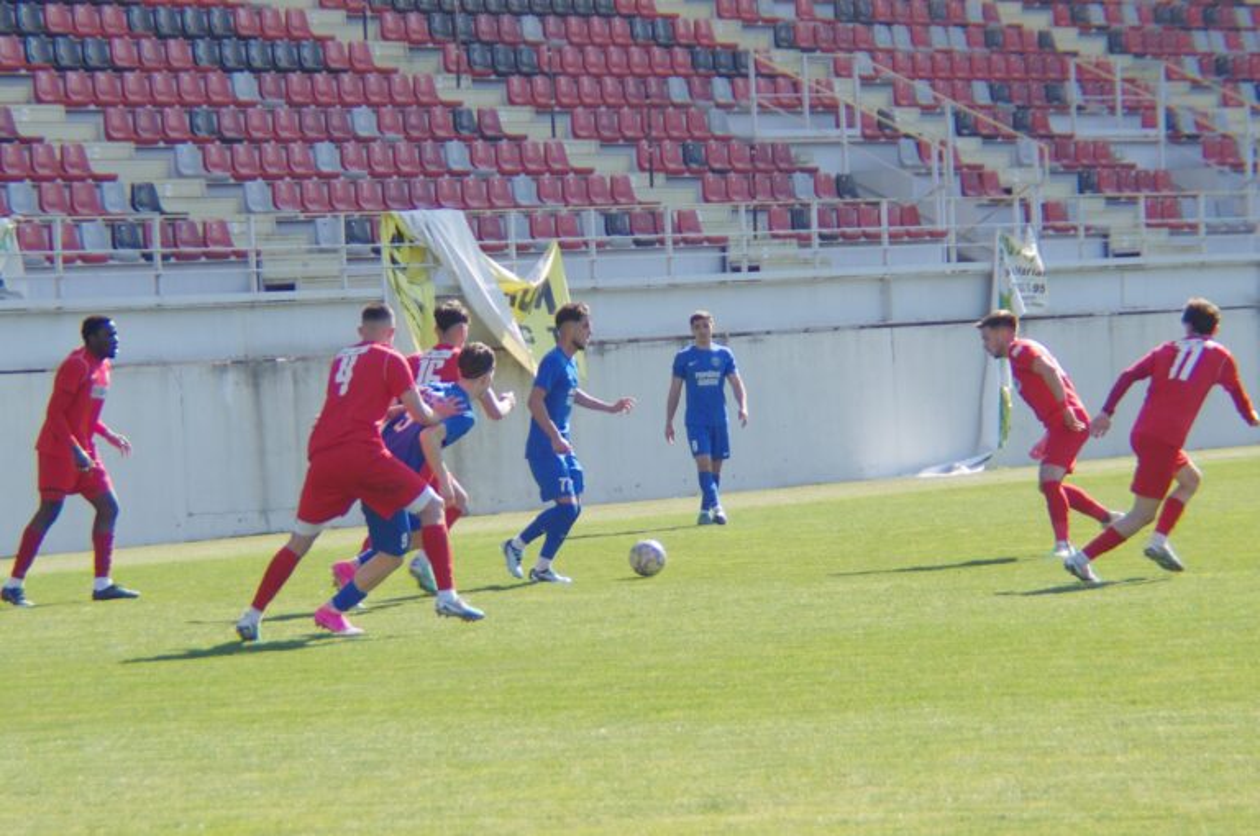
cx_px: 630
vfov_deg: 12.5
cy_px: 418
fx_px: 3810
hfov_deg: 18.8
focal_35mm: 109
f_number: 8
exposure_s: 1/320
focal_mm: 73
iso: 400
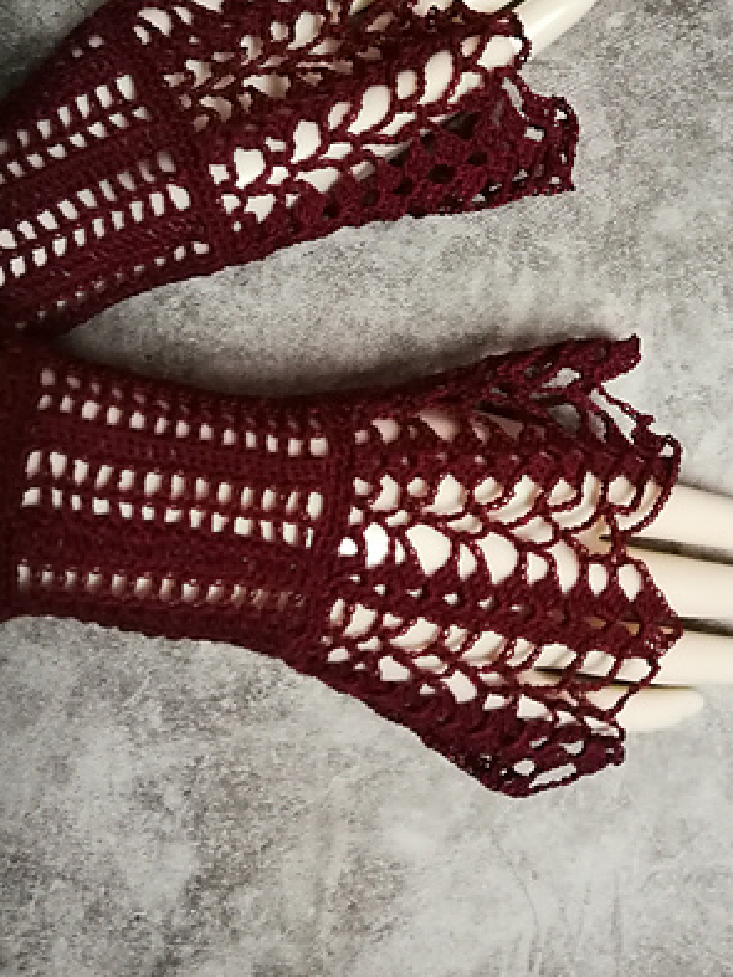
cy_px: 353
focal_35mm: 44
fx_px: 1242
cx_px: 390
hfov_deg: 32.9
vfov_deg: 42.5
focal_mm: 3.95
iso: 640
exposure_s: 1/20
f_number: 2.2
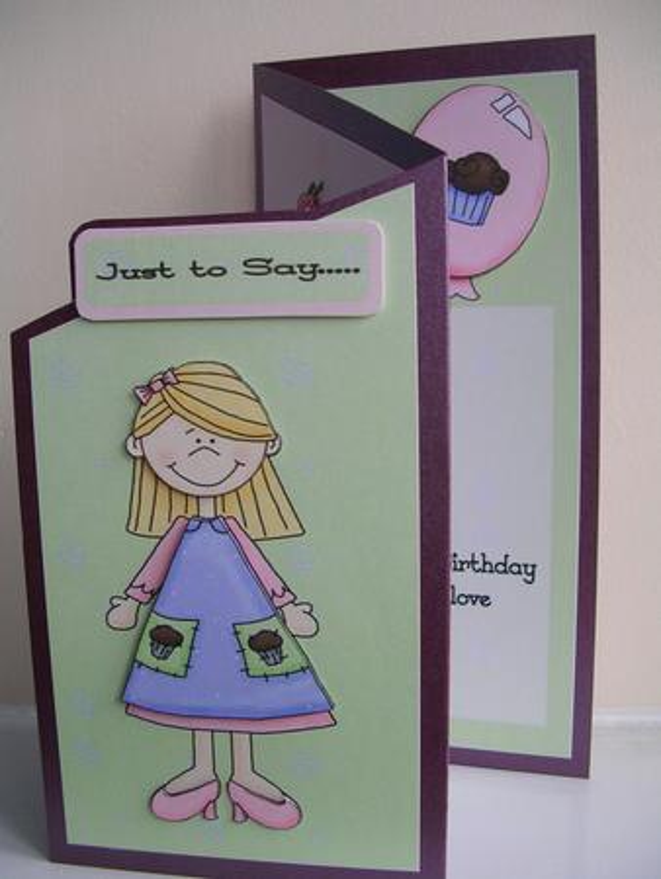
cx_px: 330
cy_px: 440
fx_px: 967
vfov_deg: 49.0
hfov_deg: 37.8
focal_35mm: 38
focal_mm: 5.8
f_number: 2.8
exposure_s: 1/20.5
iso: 50
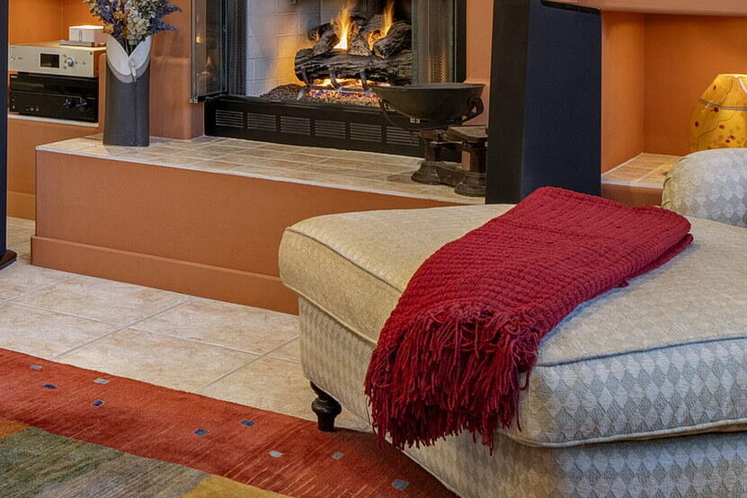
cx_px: 7
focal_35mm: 64
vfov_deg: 20.1
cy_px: -70
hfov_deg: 29.4
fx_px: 1328
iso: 200
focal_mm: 19
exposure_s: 1.6
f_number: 9
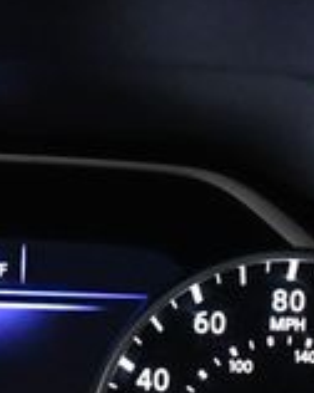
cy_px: 358
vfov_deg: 13.9
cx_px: -92
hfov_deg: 11.0
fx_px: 1595
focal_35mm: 137
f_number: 3.5
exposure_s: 1/80
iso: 3200
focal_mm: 18
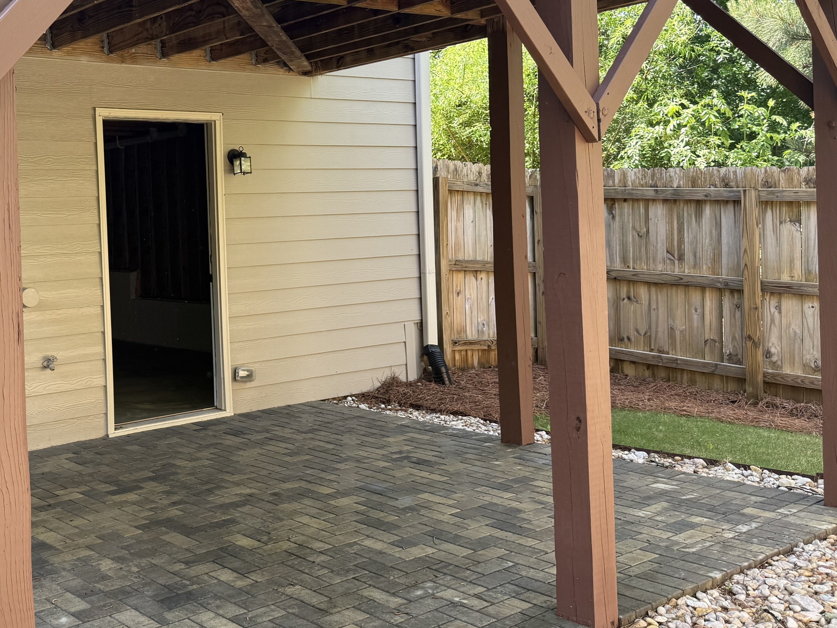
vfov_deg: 35.0
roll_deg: +2.3
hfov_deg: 44.0
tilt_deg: -0.2
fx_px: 991
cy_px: 239
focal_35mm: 41
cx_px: 191
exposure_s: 1/207
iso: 64
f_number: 1.78
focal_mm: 6.76
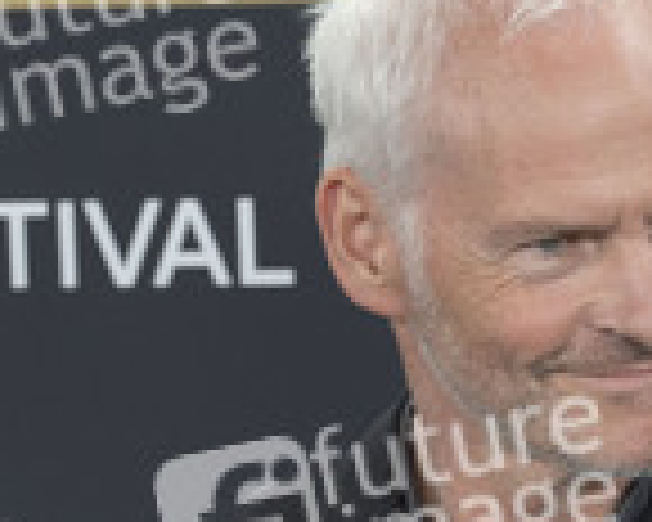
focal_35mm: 456
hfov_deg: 4.2
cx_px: 517
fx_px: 8799
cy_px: 729
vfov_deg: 3.4
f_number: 6.3
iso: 1600
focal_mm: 176
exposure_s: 1/500
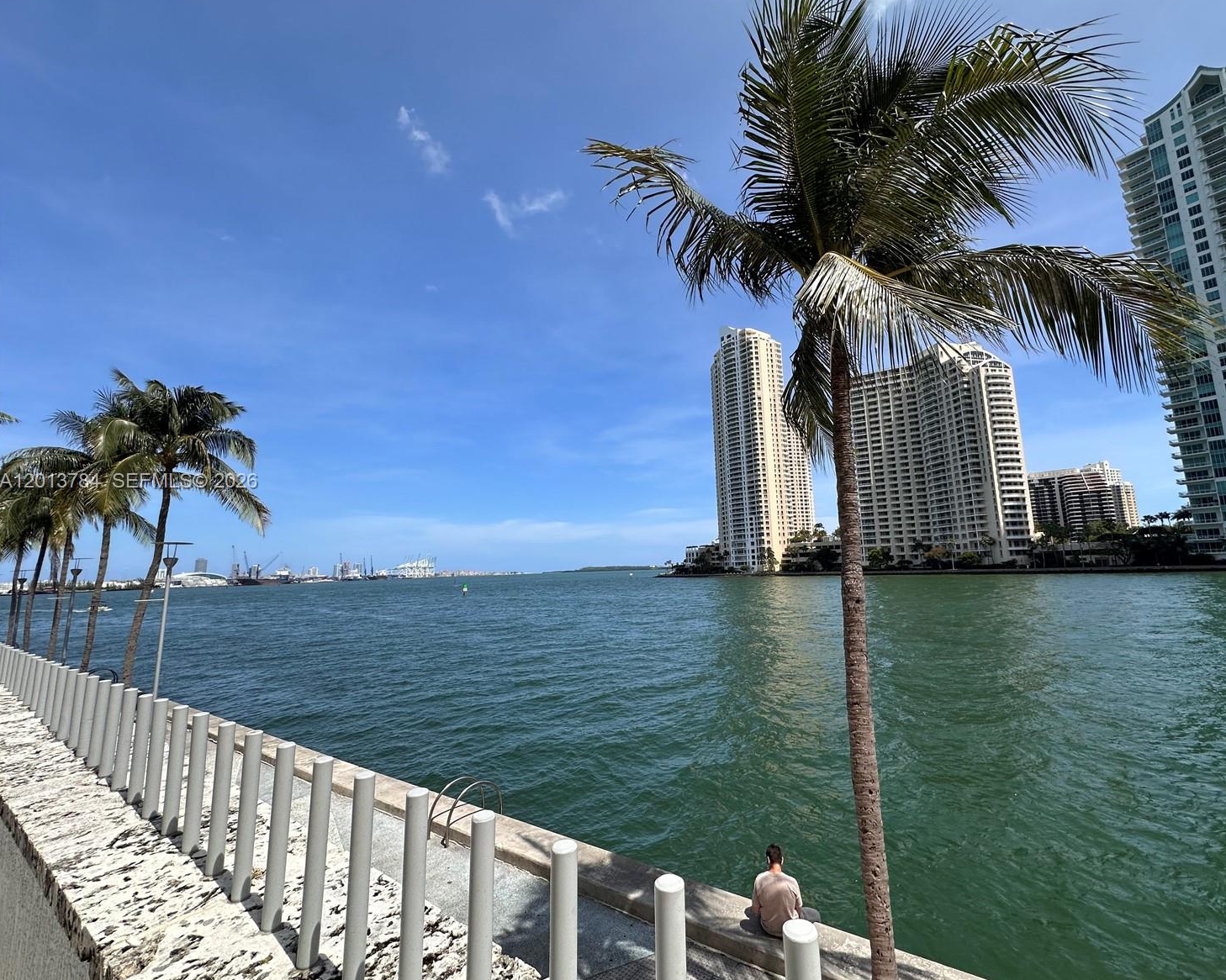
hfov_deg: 96.5
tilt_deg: +7.9
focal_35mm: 15
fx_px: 544
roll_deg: +1.3
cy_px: 482
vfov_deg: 84.0
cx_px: 668
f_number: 2.2
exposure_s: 1/2398
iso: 50
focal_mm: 2.22
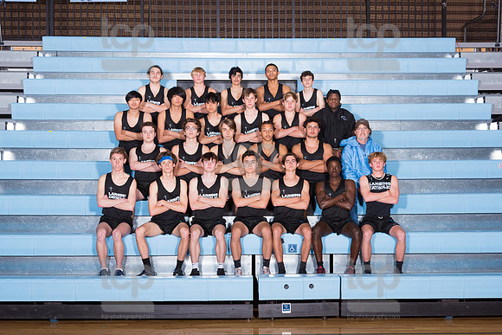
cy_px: 172
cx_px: 252
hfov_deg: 37.4
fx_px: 741
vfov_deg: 25.5
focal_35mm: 53
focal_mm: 48
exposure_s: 1/250
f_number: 7.1
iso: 500
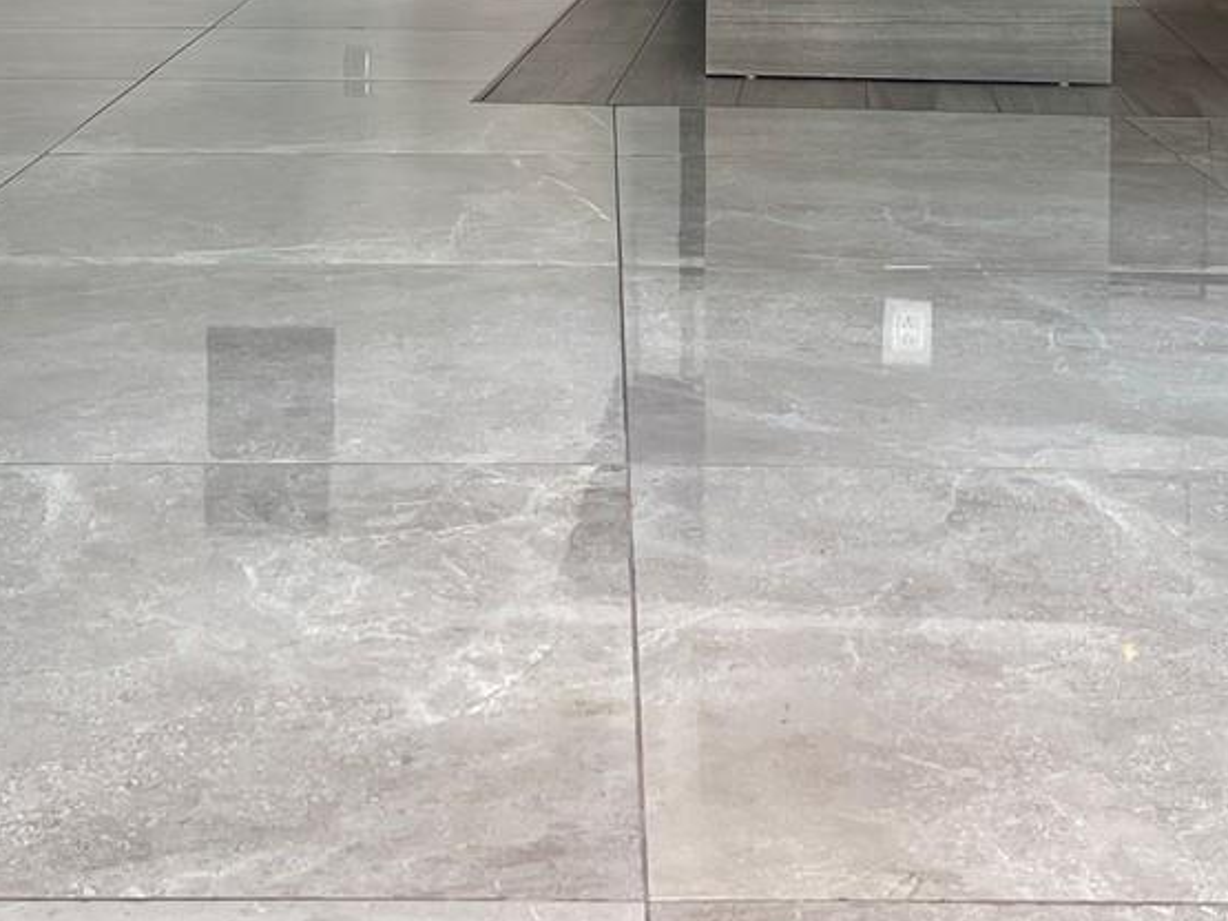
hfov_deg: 26.0
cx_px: 626
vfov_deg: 18.6
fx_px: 2660
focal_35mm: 75
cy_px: -168
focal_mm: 5.1
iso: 40
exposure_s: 1/120
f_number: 1.6
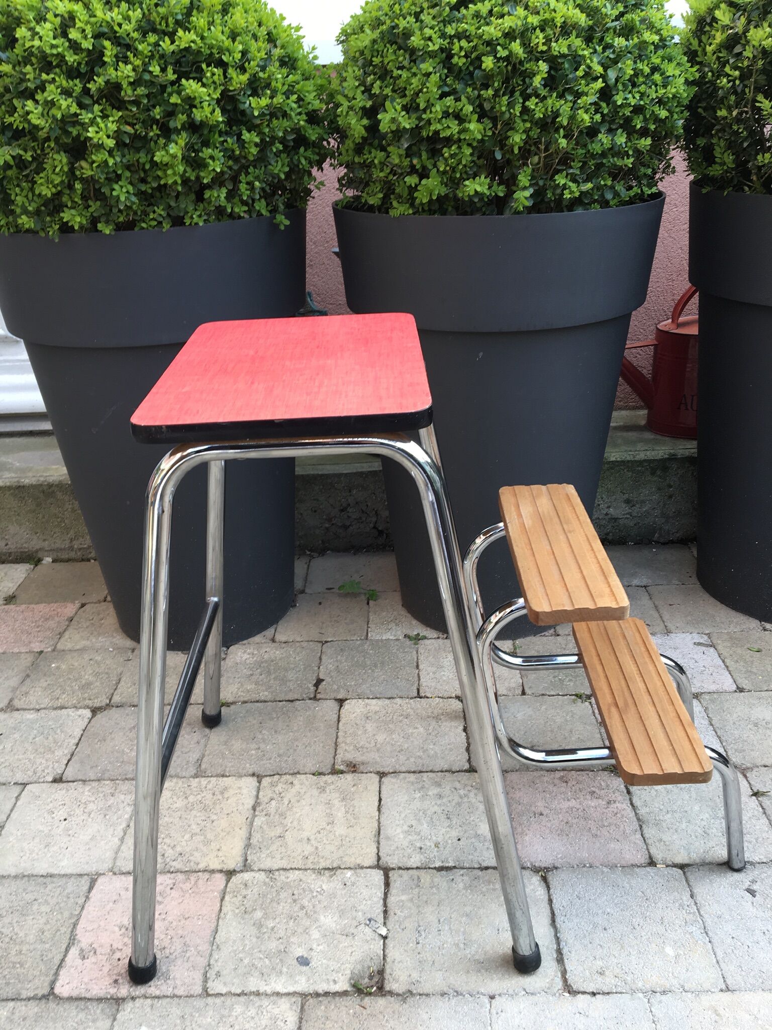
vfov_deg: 61.7
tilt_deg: -25.8
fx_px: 862
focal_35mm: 29
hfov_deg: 48.2
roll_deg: +3.3
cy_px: 515
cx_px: 386
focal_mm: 4.15
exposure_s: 1/50
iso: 25
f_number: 2.2
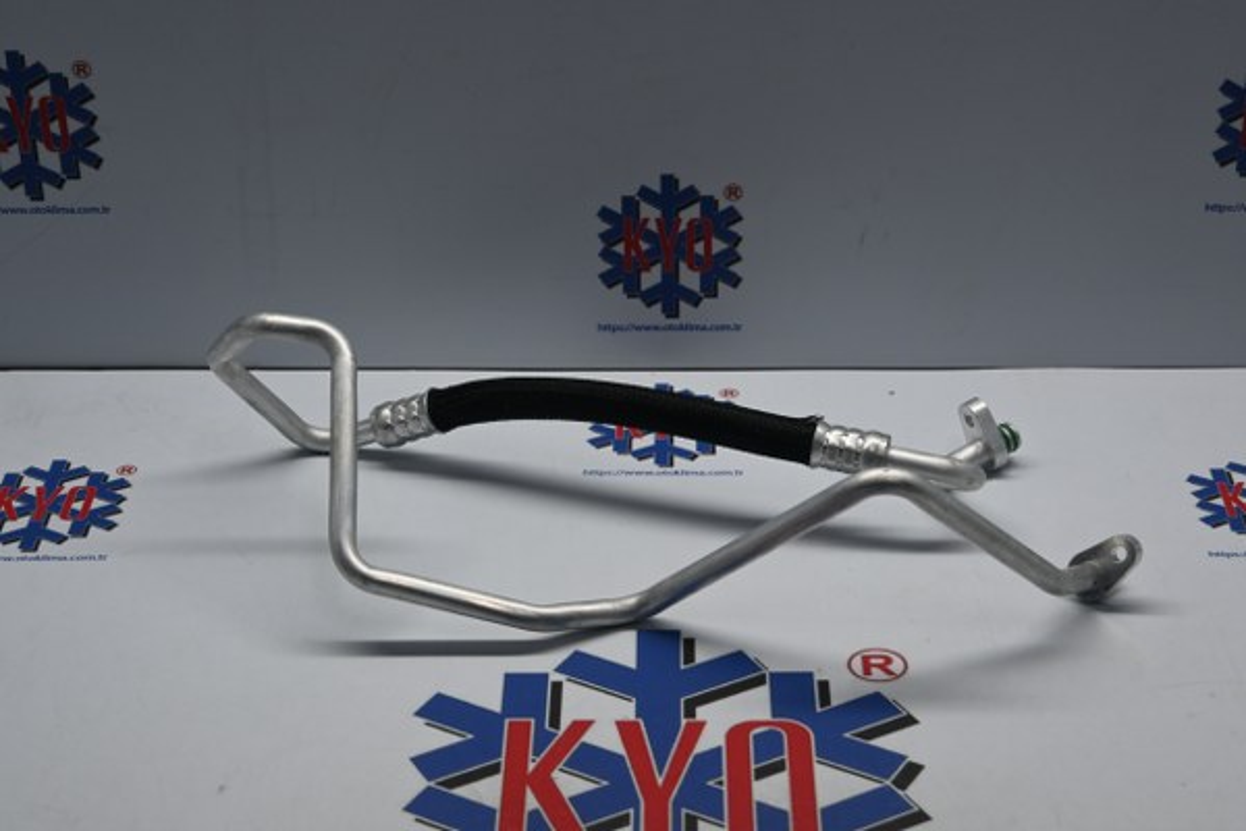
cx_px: 623
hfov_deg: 27.0
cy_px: 416
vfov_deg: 18.2
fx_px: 2596
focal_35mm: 75
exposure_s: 1/80
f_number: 6.3
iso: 360
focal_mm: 50
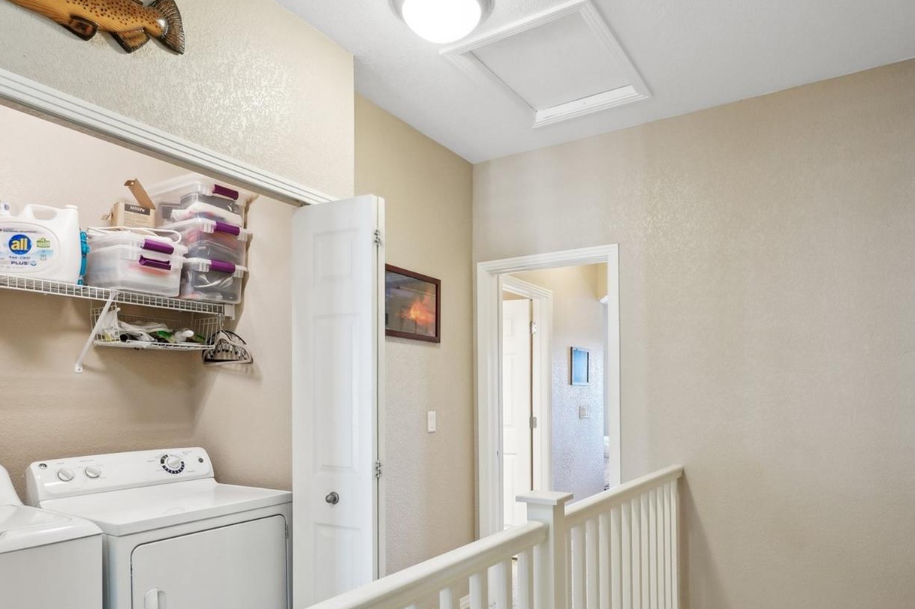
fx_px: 550
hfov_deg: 79.4
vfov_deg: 57.1
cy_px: 390
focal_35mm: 22
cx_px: 479
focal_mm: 11
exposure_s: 1/8
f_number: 8
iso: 400
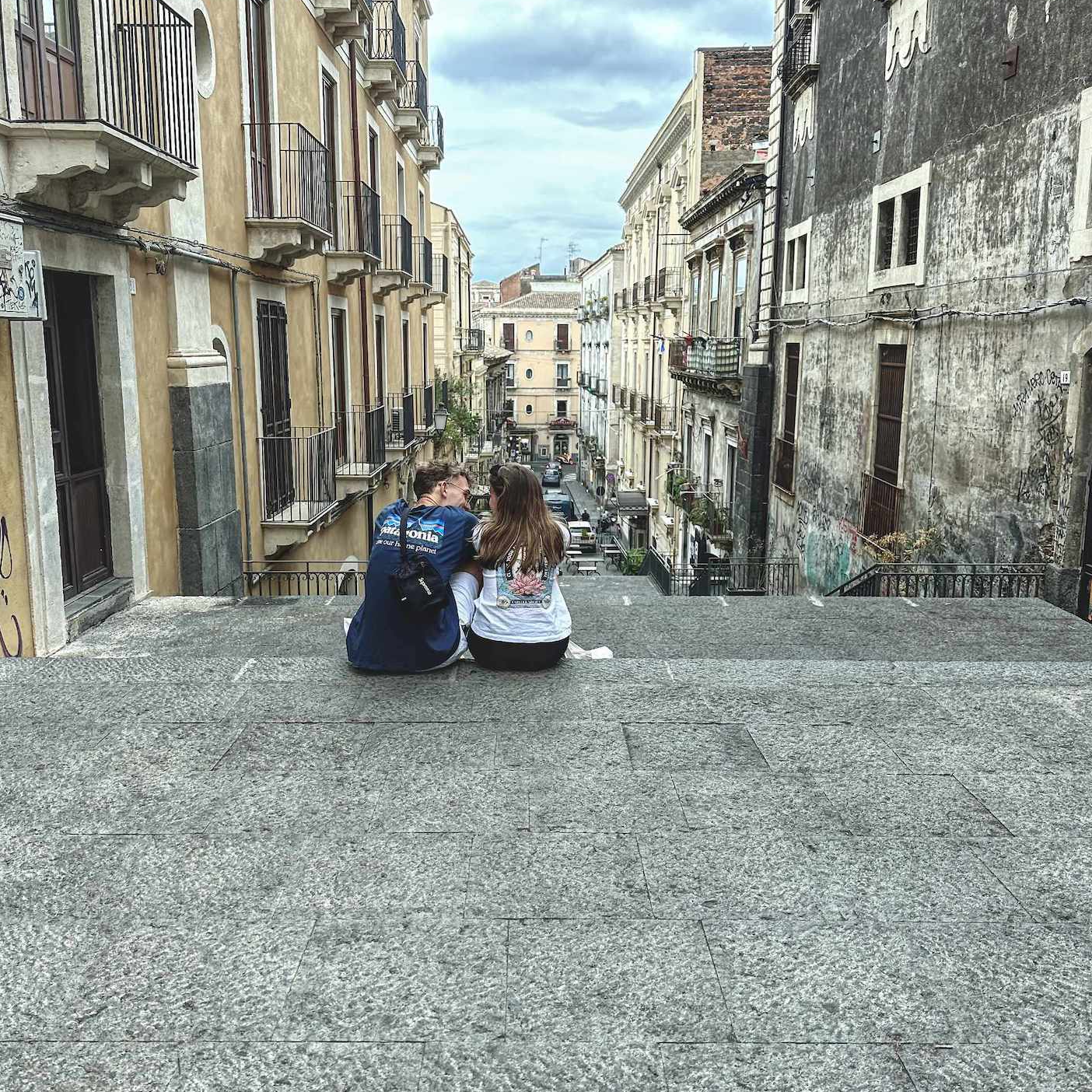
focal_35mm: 29
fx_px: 1035
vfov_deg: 55.6
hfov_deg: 55.6
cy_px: 549
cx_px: 546
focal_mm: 6.9
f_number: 1.8
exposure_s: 1/162
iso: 80
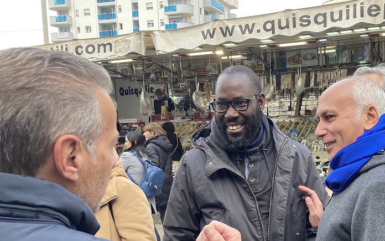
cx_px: 277
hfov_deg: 45.0
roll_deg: +0.6
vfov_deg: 29.1
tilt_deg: -8.4
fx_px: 451
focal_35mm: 43
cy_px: 196
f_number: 1.8
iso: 40
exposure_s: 1/120
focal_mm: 3.99
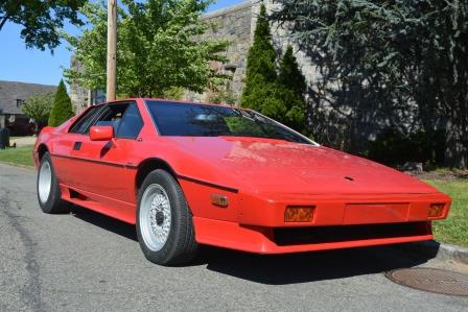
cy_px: 156
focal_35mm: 39
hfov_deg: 49.5
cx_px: 234
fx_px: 507
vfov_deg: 34.2
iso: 125
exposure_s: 1/250
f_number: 8
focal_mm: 26
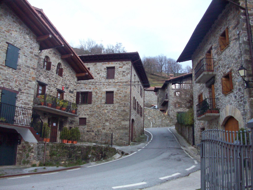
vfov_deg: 41.8
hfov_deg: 54.0
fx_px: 248
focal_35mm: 34
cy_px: 95
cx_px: 126
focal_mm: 5.7
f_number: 2.8
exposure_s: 1/34
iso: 160
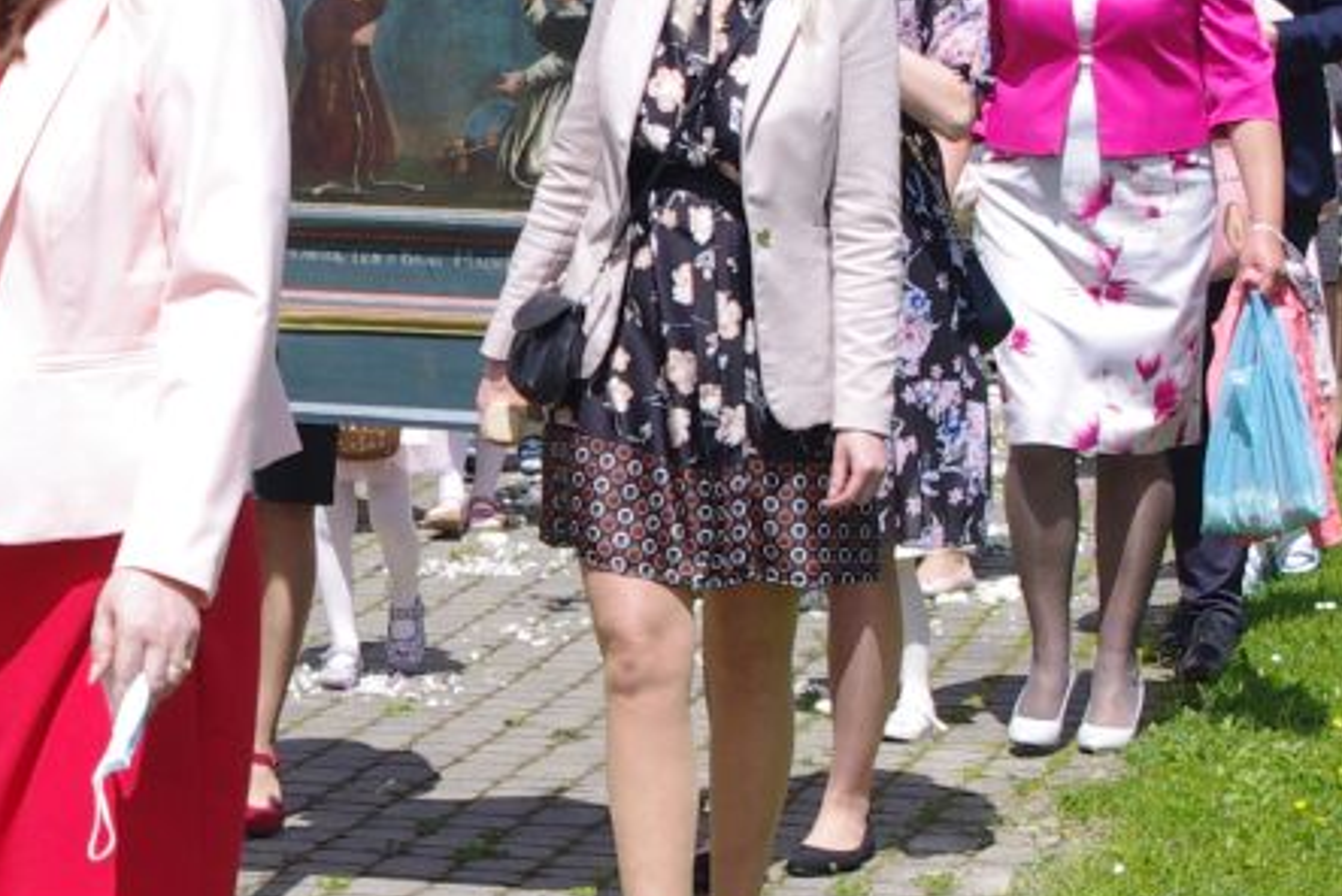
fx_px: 6192
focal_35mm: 166
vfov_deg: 8.3
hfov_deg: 12.2
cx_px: 12
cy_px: 419
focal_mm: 30.63
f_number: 5.6
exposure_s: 1/1000
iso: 200
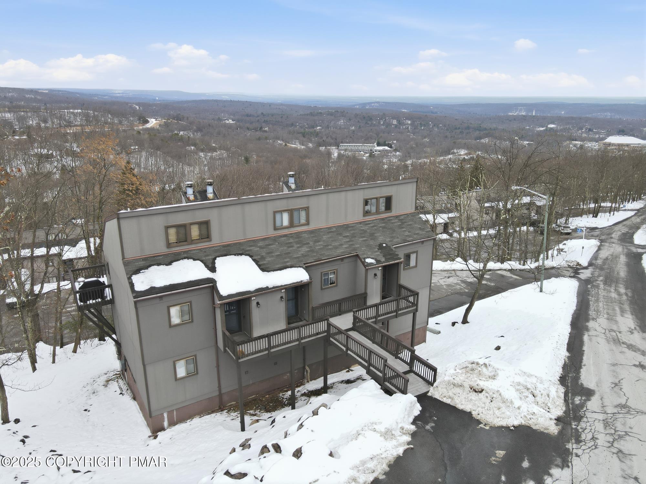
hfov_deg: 71.6
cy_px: 242
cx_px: 323
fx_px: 448
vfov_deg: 56.8
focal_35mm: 24
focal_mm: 4.5
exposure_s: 1/160
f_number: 2.8
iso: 110
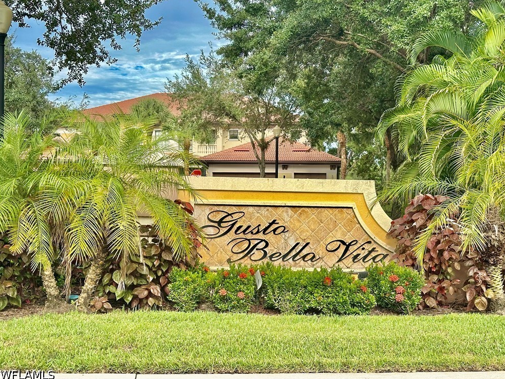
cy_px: 186
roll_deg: -0.6
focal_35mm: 50
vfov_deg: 29.1
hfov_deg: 38.2
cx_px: 253
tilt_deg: -0.2
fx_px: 729
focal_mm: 6.86
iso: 64
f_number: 1.78
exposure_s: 1/2732
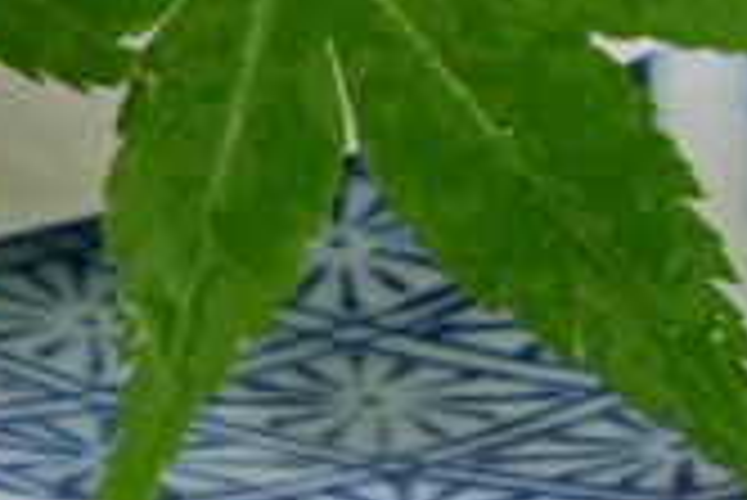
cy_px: -664
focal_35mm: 323
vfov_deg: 4.2
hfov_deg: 6.4
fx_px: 6710
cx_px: 225
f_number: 7.1
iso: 320
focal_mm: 35
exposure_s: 1/60
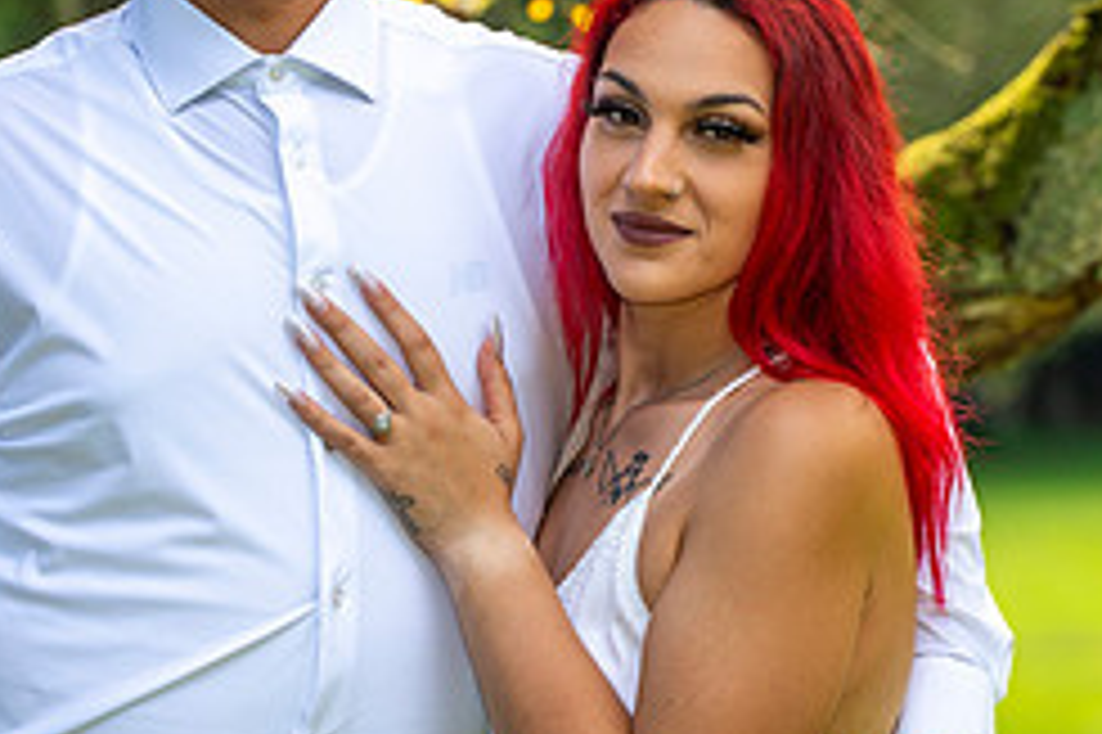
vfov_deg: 6.8
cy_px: 266
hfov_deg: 10.2
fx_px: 6148
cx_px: 598
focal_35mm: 201
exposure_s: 1/200
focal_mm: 85
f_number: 3.5
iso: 250
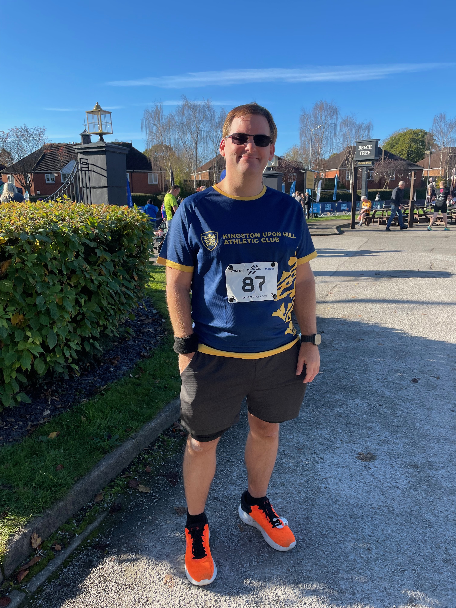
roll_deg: +0.9
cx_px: 228
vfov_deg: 67.3
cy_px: 304
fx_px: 457
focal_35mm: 26
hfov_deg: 53.1
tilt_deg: -12.8
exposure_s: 1/1335
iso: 32
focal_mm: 4.2
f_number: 1.6
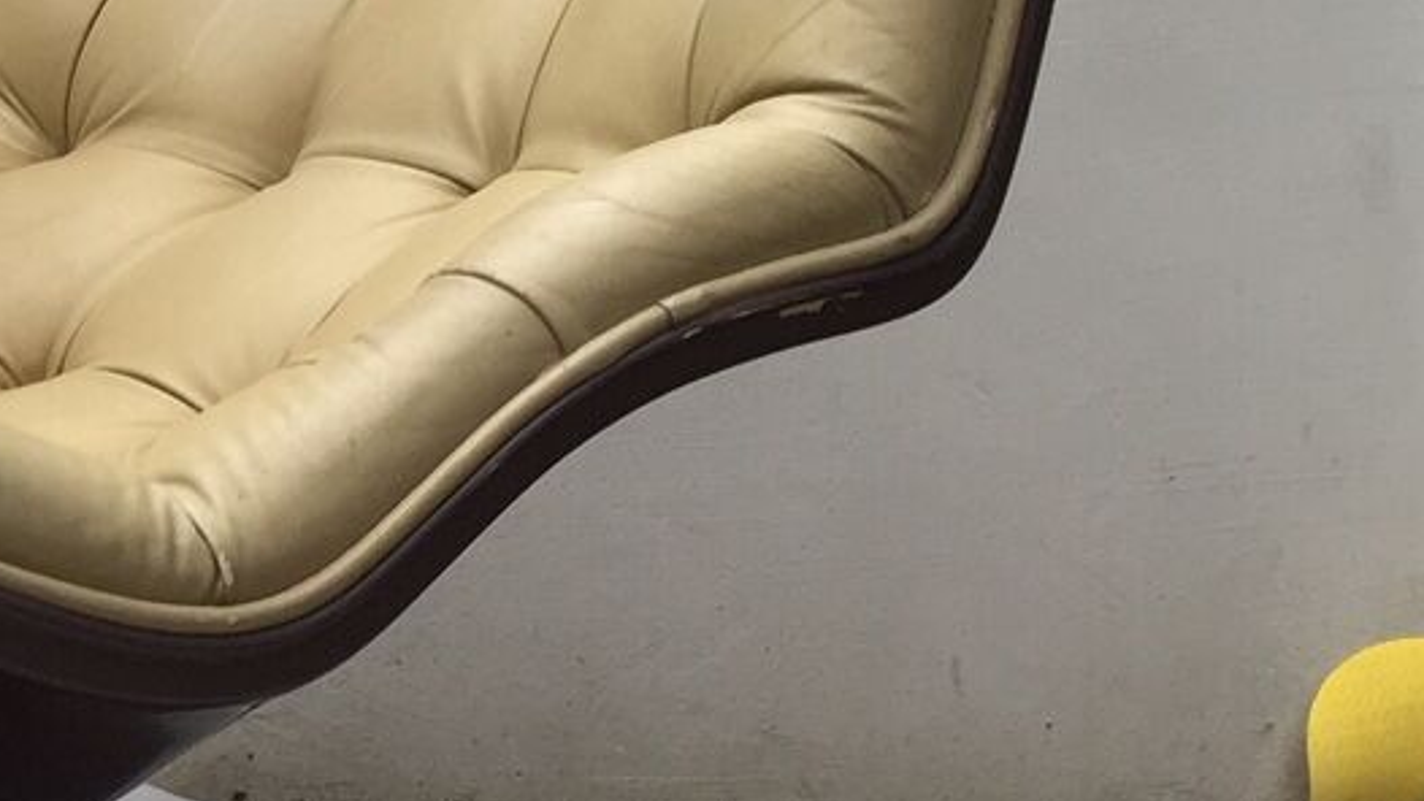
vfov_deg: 12.3
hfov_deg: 19.4
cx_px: -606
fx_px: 3701
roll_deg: +1.9
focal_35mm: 98
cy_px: 571
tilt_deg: -8.6
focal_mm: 4.15
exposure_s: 1/100
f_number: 2.2
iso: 32
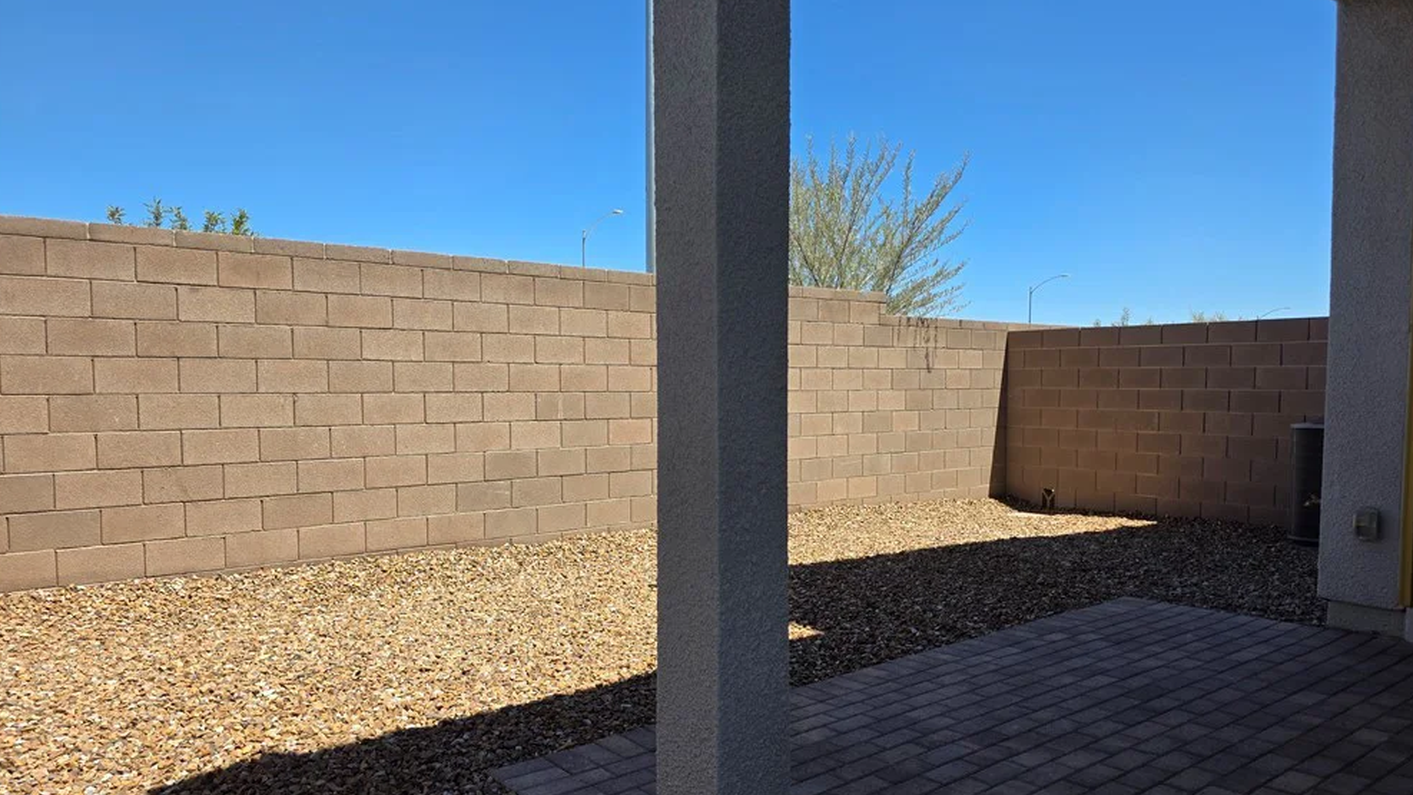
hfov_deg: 71.9
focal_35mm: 26
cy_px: 435
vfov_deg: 44.3
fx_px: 974
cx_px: 712
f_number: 1.7
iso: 80
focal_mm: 6.3
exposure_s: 1/4237
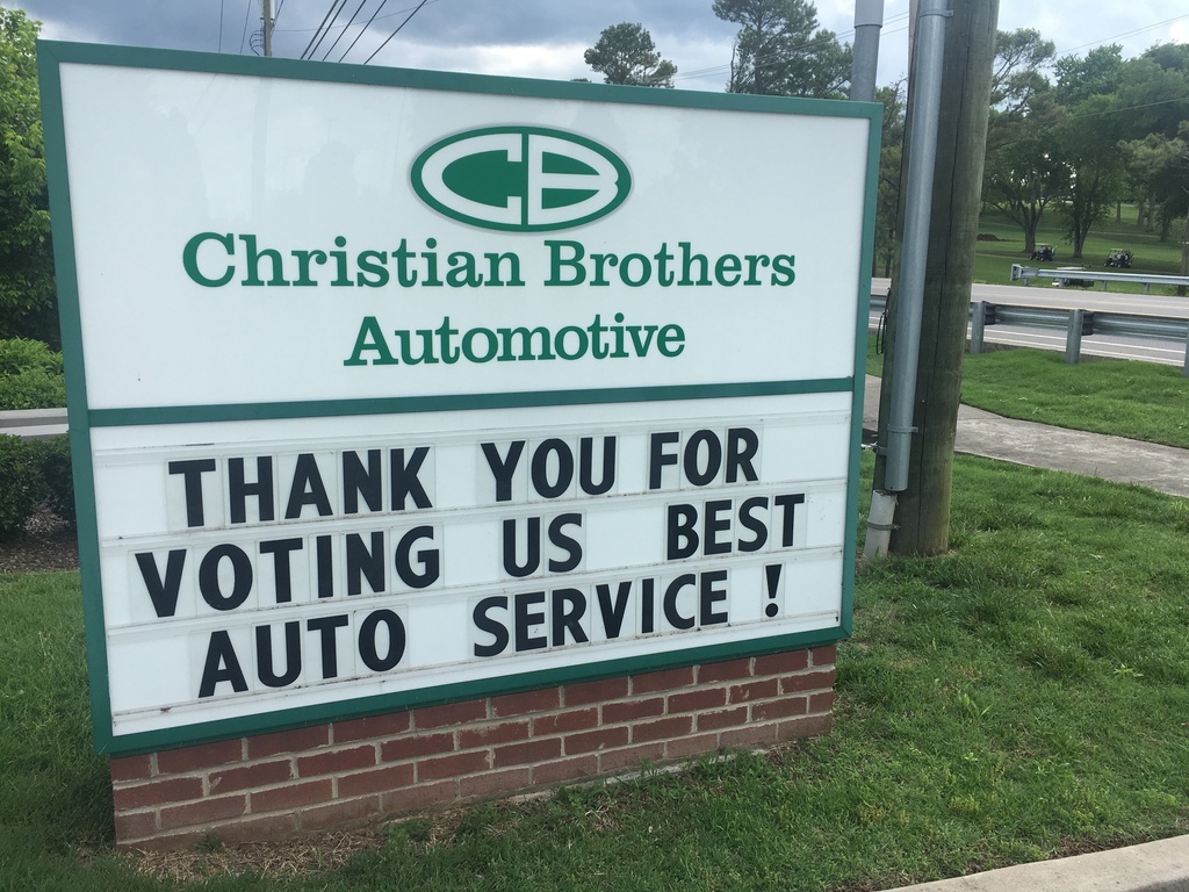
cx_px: 594
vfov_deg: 48.2
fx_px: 996
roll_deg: -1.0
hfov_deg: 61.7
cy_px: 446
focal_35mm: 29
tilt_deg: -10.6
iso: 25
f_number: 2.2
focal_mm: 4.15
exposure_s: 1/646
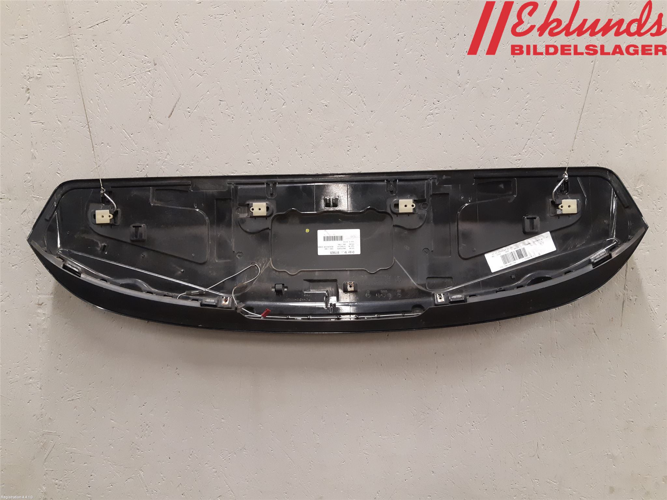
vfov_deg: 53.1
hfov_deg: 67.3
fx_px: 501
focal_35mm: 26
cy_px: 250
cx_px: 334
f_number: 1.7
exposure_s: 1/50
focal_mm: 3.93
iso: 250
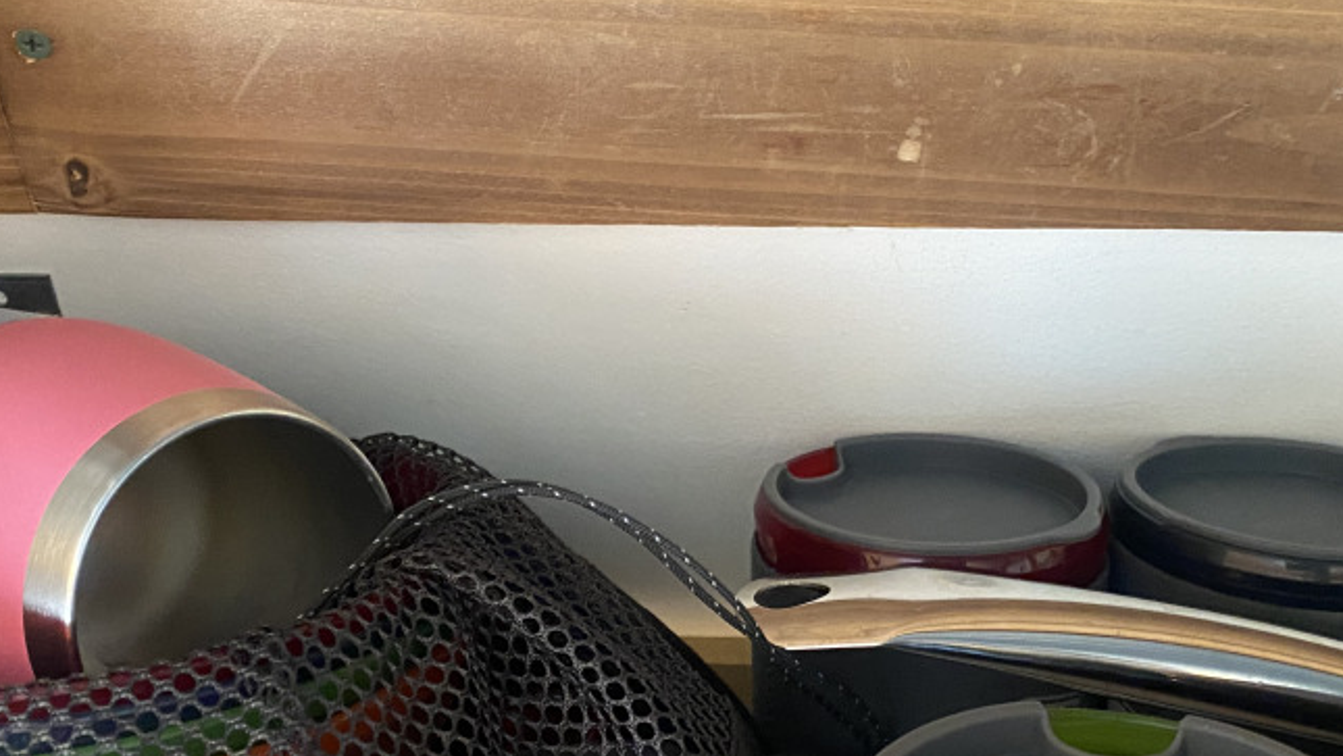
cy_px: 437
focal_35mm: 45
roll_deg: -0.4
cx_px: 720
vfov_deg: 26.5
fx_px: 1603
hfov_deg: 45.4
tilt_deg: -18.7
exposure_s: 1/48
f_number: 1.8
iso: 500
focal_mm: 4.25
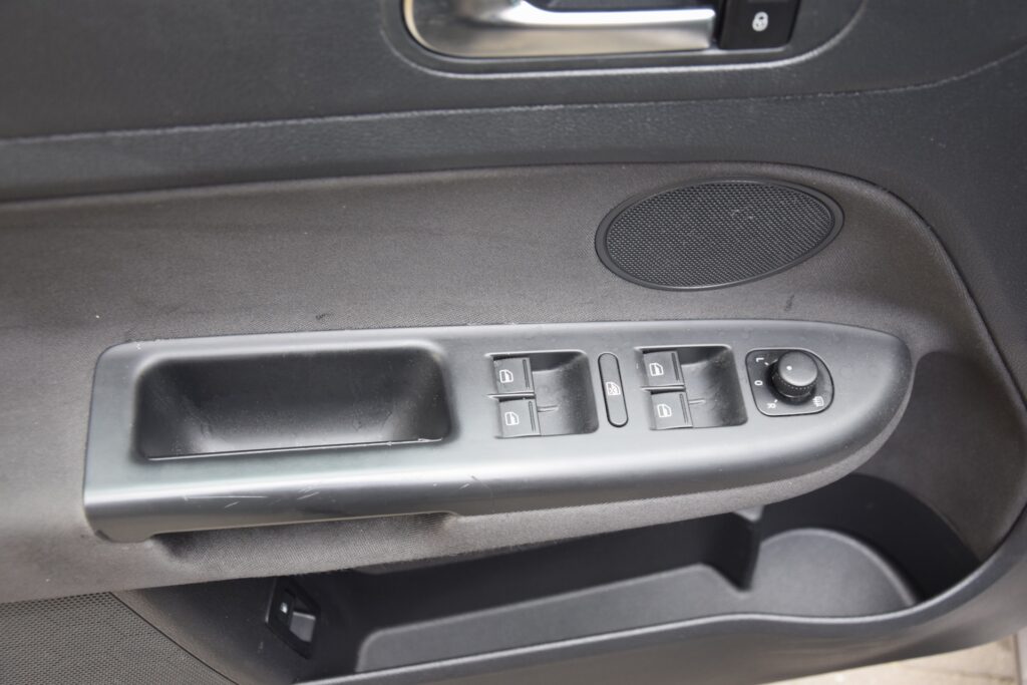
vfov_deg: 28.1
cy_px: 342
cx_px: 514
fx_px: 1369
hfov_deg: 41.1
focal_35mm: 48
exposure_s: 1/60
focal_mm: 32
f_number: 4.2
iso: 640
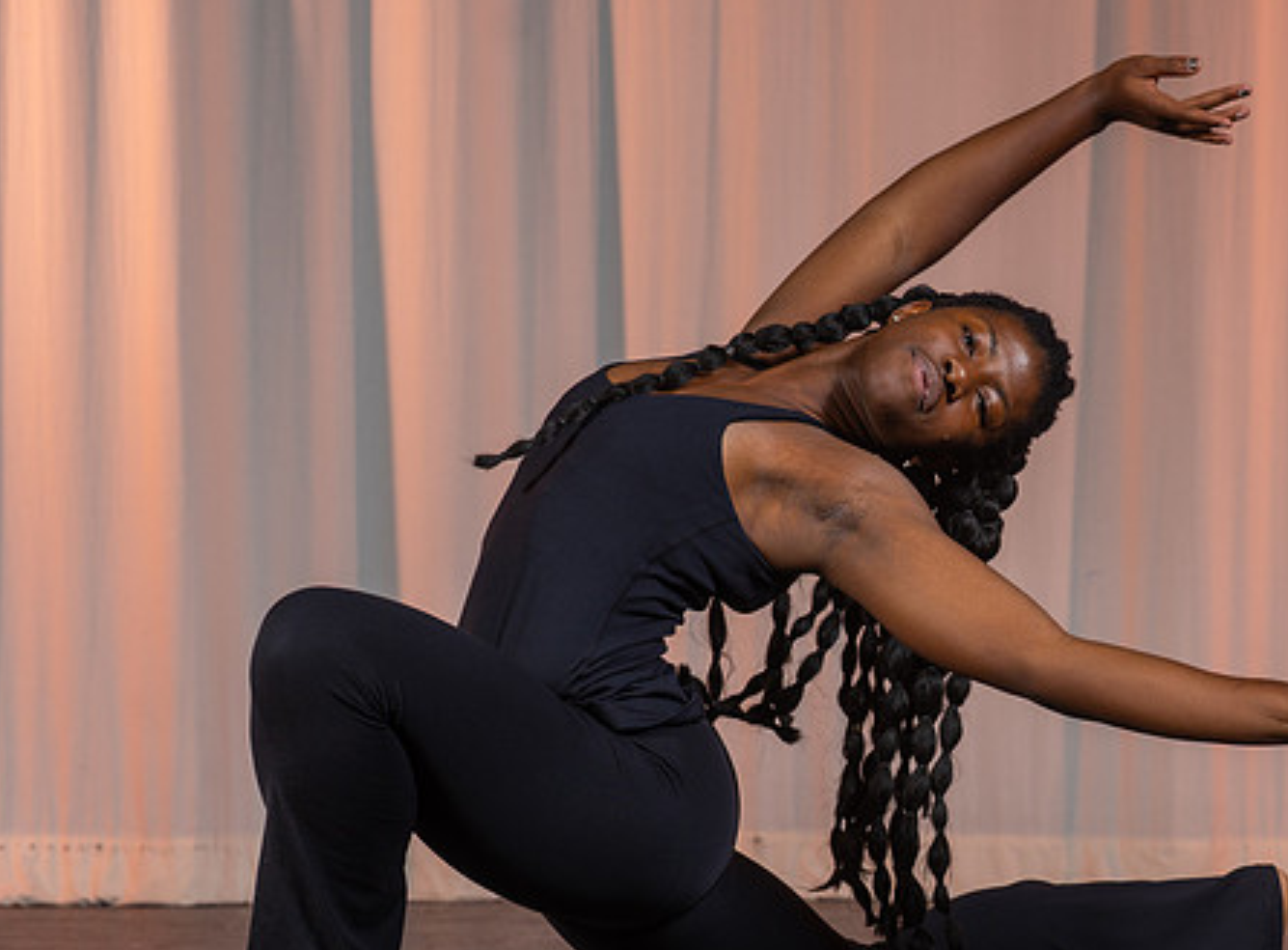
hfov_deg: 12.8
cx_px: 1027
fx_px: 5732
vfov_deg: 9.5
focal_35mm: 155
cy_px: 661
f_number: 5
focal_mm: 70
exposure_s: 1/160
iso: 125
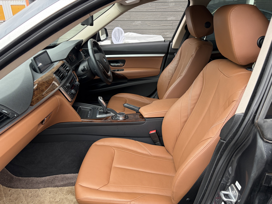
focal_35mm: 26
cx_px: 136
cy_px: 102
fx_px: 204
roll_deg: +1.8
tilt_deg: -22.9
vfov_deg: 53.1
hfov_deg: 67.3
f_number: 1.6
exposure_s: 1/121
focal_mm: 5.96
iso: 125
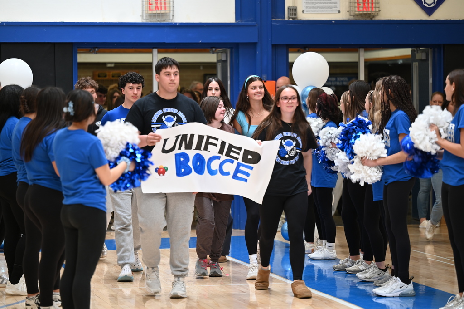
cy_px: 154
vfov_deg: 10.5
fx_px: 1674
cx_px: 232
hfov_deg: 15.8
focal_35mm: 130
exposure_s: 1/125
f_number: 2.8
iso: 500
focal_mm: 130
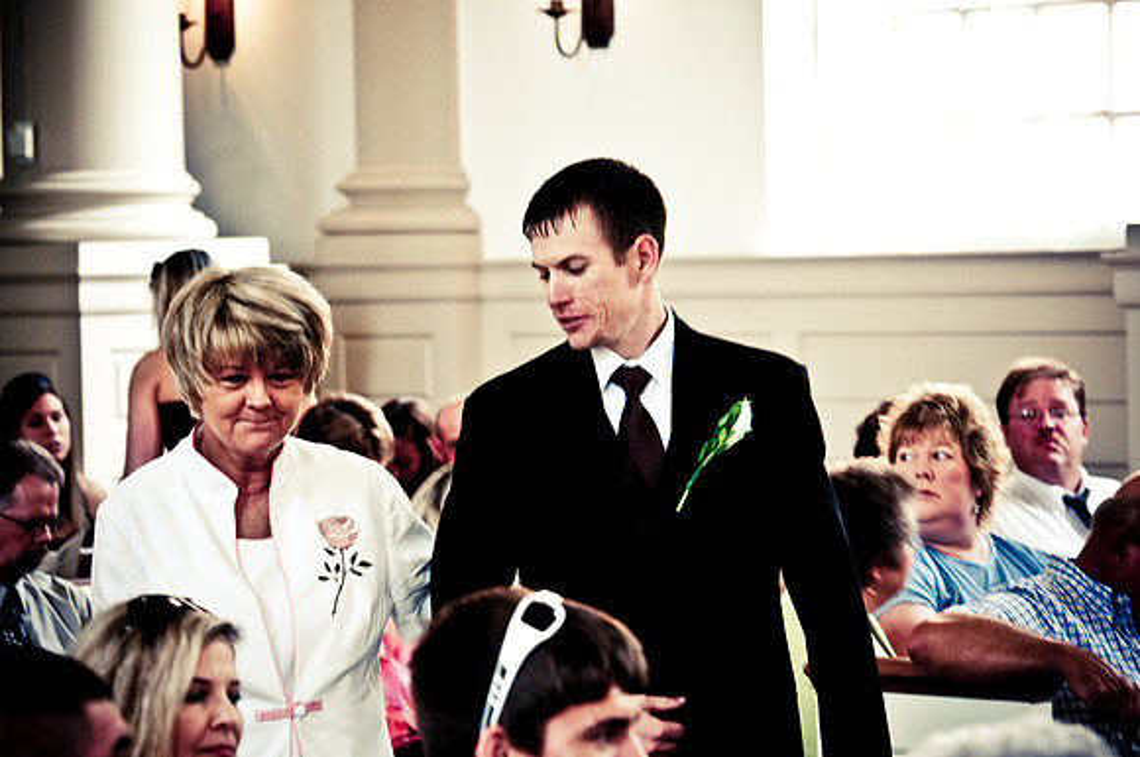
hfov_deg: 12.5
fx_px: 5218
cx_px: 570
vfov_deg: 8.3
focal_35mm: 165
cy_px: 378
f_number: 5
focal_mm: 110
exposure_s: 1/40
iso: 200
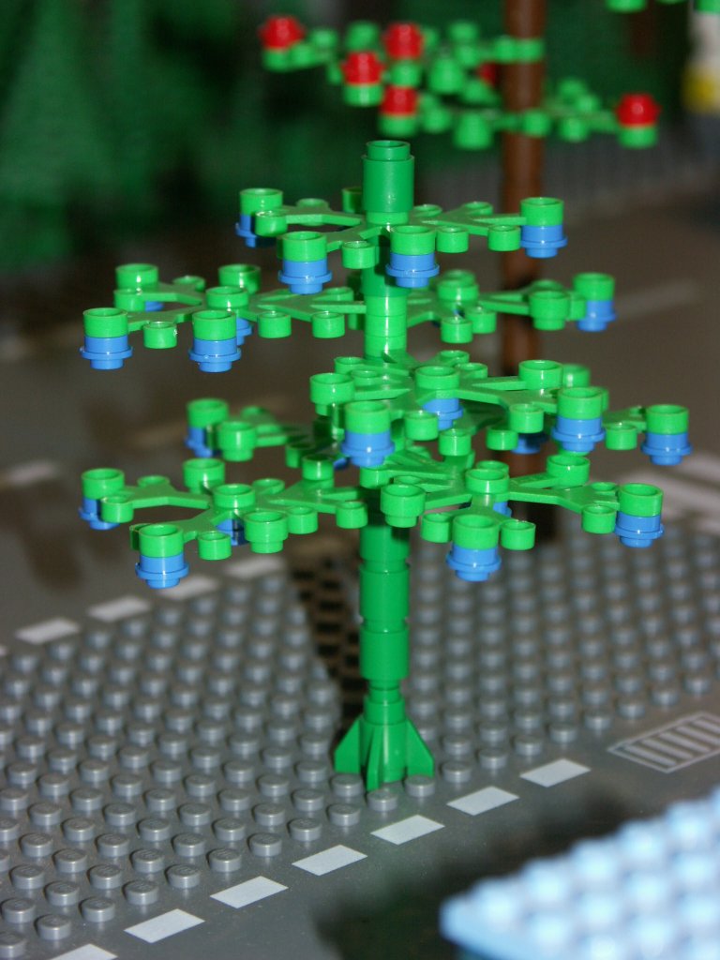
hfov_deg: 10.8
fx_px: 3799
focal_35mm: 137
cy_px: 480
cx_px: 360
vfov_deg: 14.4
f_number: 3.2
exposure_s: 1/125
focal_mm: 34.87
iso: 160
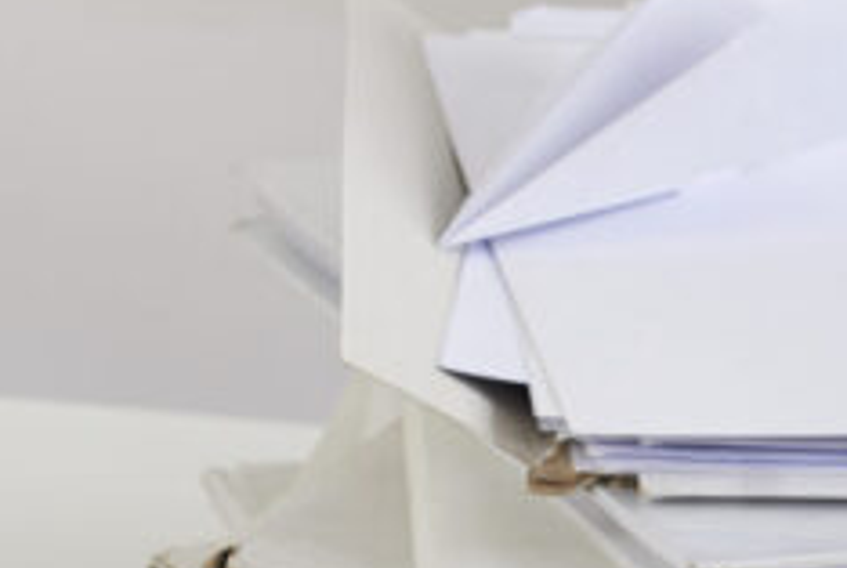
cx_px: -858
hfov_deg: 7.7
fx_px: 6035
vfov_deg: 5.4
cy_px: 148
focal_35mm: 256
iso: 160
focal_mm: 60
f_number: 5.6
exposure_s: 1/80
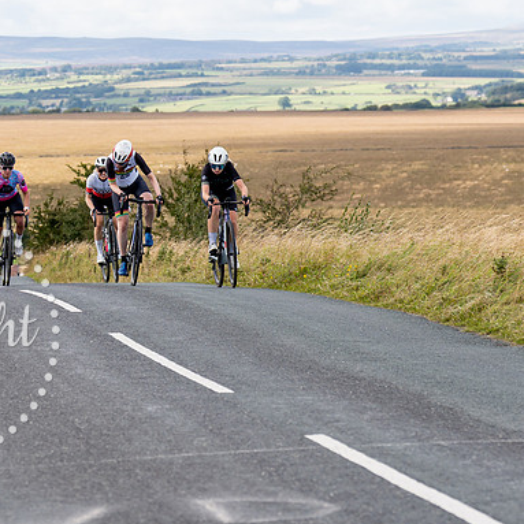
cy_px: 99
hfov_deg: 9.3
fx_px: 3203
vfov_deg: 9.3
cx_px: 128
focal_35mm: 187
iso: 100
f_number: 4
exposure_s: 1/800
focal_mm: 90
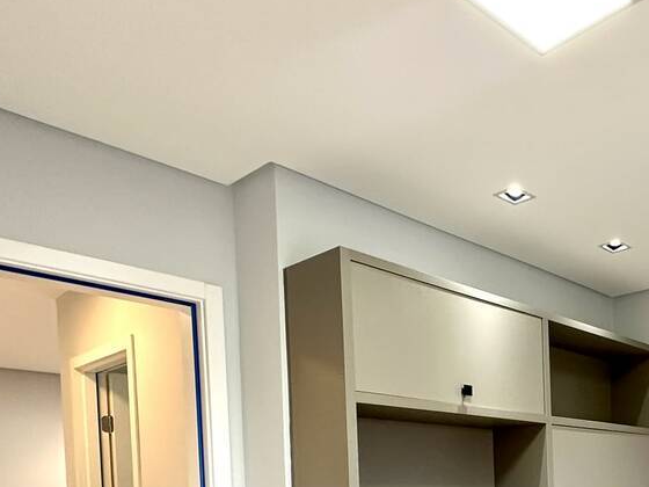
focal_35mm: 36
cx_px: 630
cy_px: 517
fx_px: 675
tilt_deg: -2.3
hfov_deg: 44.6
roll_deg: +0.5
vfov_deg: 34.9
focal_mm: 2.22
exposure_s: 1/99
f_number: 2.2
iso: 160
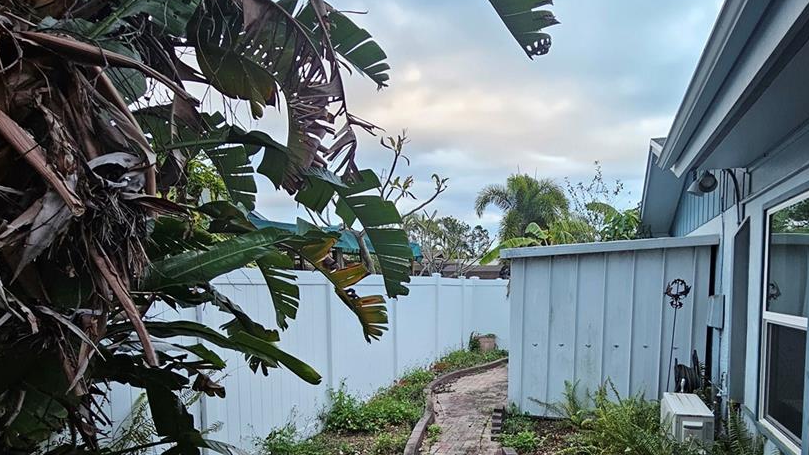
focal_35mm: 21
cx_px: 445
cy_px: 335
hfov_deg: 83.6
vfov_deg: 51.6
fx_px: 450
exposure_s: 1/60
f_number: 2.2
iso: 200
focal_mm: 2.2
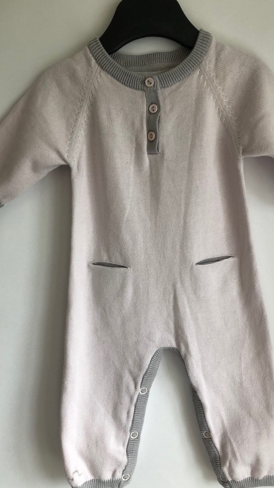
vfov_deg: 62.6
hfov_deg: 37.7
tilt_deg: -5.5
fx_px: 400
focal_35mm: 31
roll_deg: +3.5
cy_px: 246
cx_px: 161
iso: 32
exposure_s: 1/30
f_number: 1.8
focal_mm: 3.99
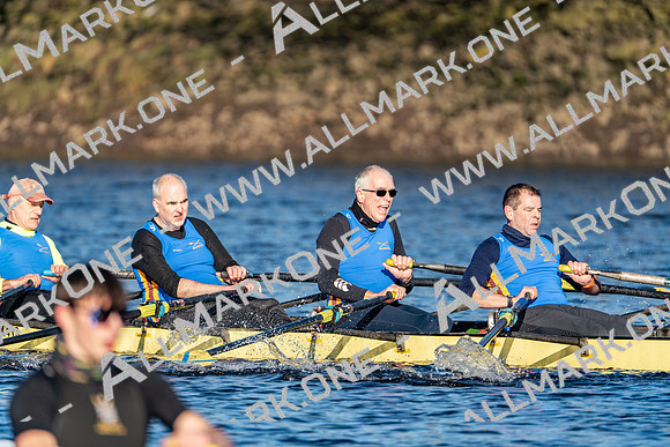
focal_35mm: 600
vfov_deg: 2.3
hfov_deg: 3.4
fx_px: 11169
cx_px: 335
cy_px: 224
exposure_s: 1/2000
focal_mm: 600
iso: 400
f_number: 6.3
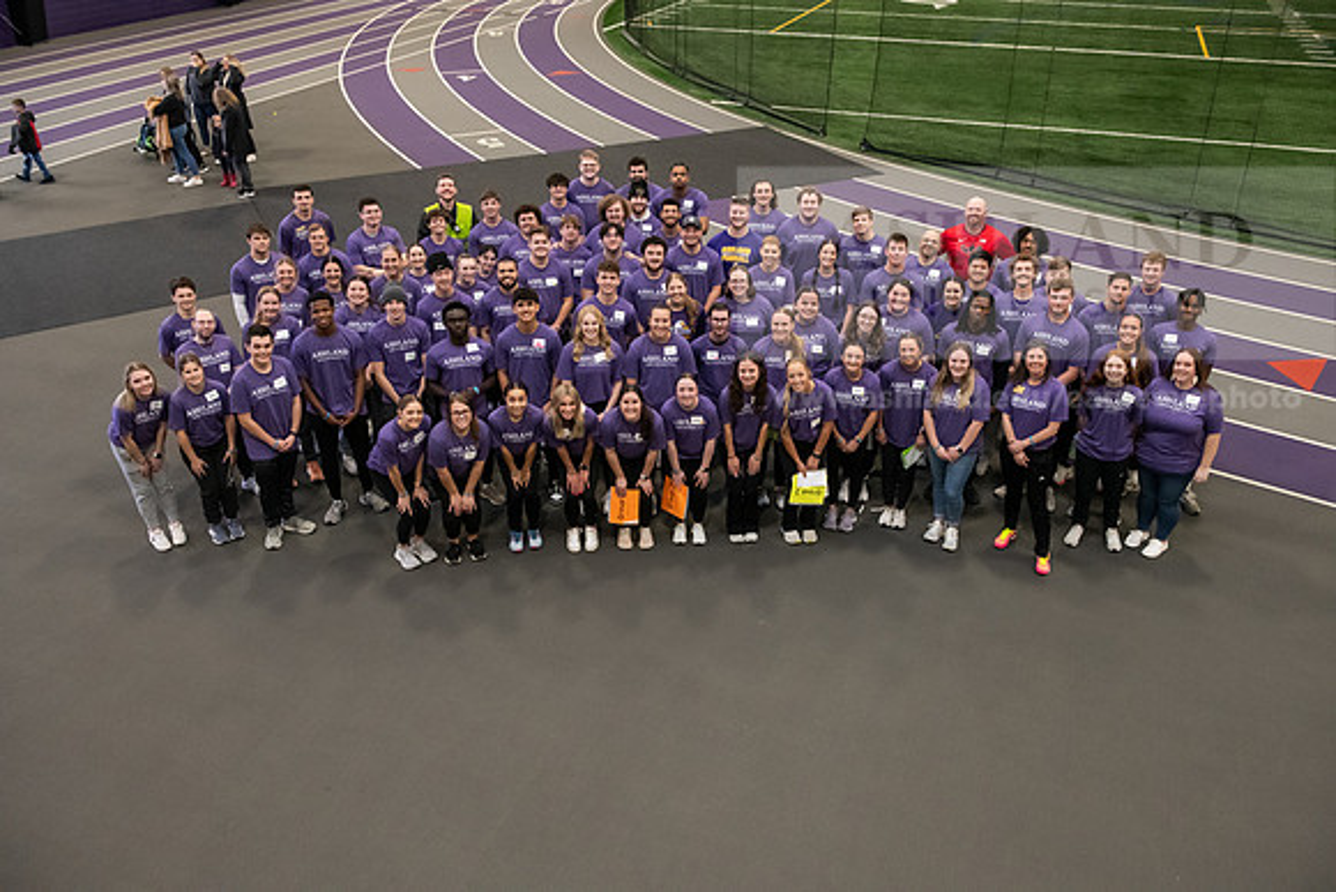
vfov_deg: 41.1
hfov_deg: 58.7
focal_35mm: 32
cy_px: 446
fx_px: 1188
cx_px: 668
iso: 5000
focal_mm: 32
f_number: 4.5
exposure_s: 1/250
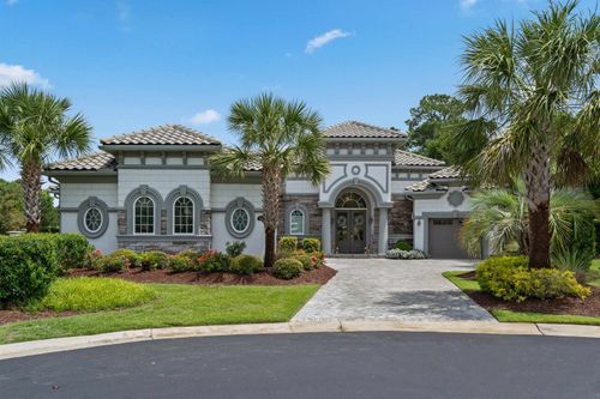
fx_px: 433
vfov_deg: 49.5
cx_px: 300
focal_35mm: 26
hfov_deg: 69.4
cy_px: 200
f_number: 8
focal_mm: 26
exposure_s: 1/250
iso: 250
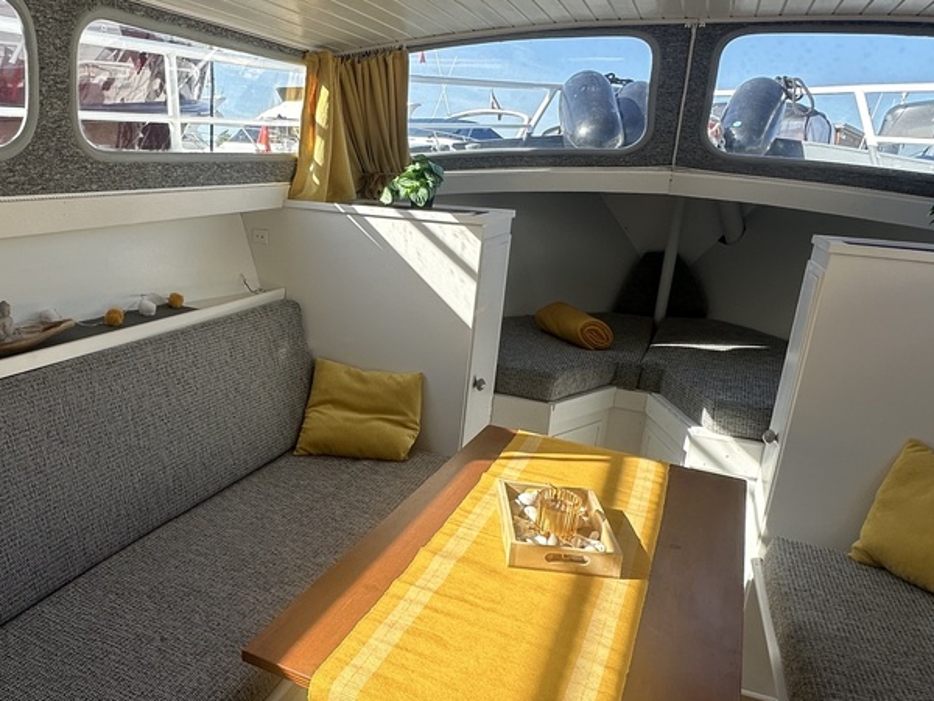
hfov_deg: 62.2
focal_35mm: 28
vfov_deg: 49.7
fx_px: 755
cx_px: 328
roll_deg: -2.5
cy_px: 371
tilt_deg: -14.8
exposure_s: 1/500
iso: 40
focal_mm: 2.22
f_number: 2.2
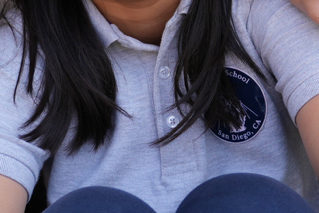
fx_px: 1234
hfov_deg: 14.7
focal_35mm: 139
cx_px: 241
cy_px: -84
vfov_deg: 9.6
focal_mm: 18.7
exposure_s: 1/400
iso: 125
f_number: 2.8
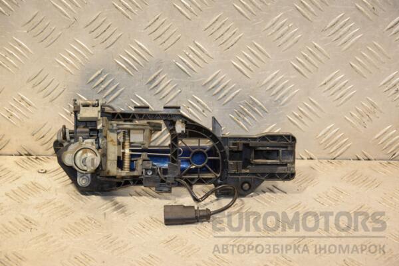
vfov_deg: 13.0
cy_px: 133
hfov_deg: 19.5
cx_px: 200
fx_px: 1164
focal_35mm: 105
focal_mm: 70
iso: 800
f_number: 5.6
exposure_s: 1/200
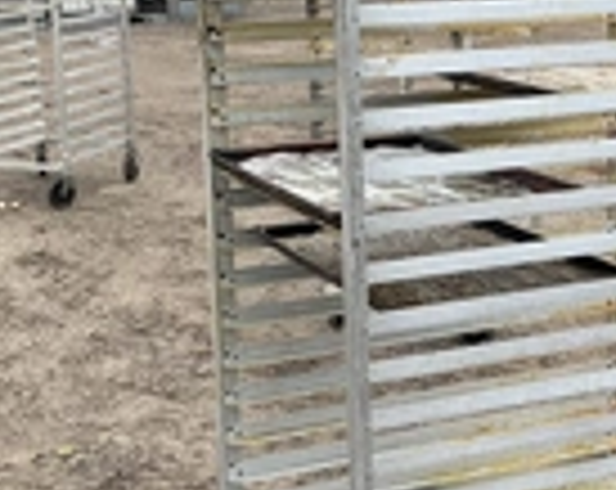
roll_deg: +0.9
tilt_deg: -9.3
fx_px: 1455
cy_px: 211
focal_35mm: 80
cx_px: 459
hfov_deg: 23.7
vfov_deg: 19.1
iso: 25
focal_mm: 3
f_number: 1.8
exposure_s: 1/291
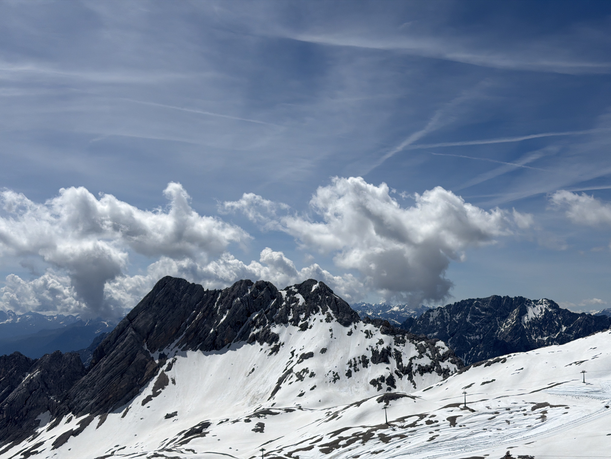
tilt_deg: +6.0
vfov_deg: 30.3
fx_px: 847
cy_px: 230
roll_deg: -0.8
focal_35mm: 48
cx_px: 306
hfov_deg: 39.7
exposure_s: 1/20408
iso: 64
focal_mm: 6.76
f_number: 1.78
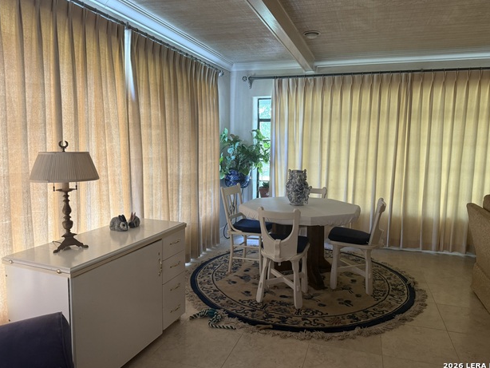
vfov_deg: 54.9
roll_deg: -0.5
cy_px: 179
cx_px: 251
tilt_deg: -6.5
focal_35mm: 25
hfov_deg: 69.4
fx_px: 354
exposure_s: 1/60
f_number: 1.78
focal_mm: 6.76
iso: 320
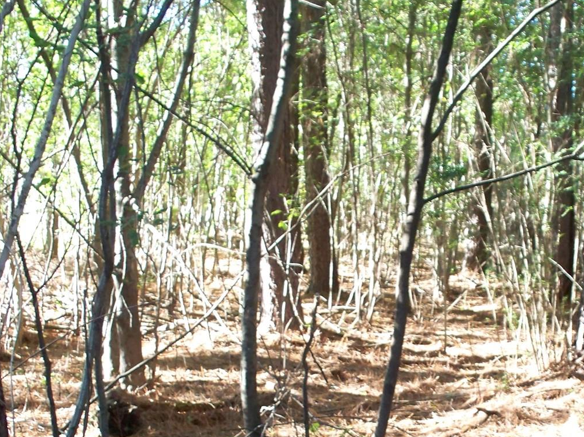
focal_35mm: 73
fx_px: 1231
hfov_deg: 26.4
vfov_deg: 19.9
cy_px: 368
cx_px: 433
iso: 200
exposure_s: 1/60
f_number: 2.8
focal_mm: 7.54
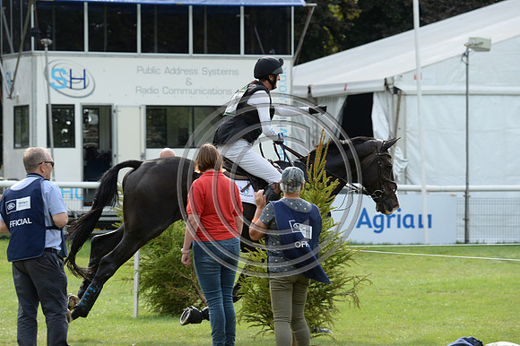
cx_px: 260
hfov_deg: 8.6
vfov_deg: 5.7
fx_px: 3465
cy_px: 173
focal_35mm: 240
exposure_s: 1/1000
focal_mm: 240
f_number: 9
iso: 1250
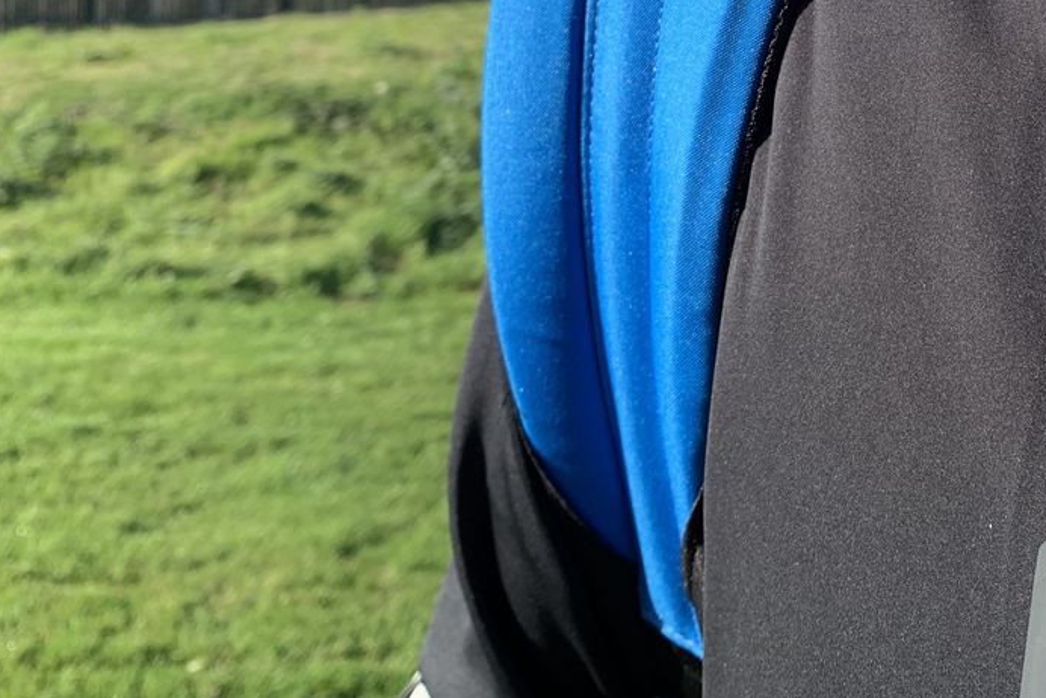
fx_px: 1453
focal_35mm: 50
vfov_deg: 25.9
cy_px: 30
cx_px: 874
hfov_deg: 37.8
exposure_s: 1/1350
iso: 25
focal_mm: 4.25
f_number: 1.8
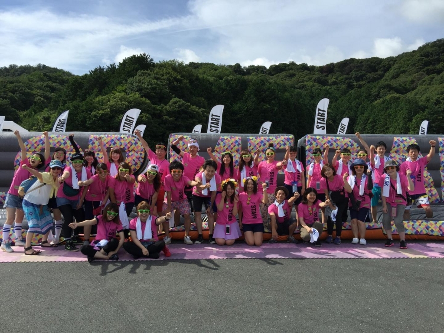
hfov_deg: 61.7
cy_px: 166
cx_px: 222
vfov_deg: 48.2
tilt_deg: -0.2
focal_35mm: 29
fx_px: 372
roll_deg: -1.7
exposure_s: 1/1883
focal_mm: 4.15
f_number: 2.2
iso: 32
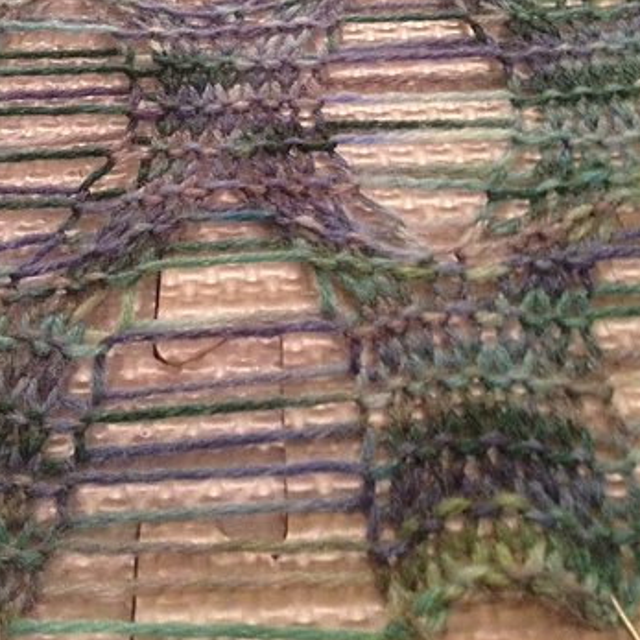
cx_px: 256
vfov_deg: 28.8
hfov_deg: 30.0
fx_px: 1192
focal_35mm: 57
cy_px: 55
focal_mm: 4.28
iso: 400
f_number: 2.4
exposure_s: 1/17
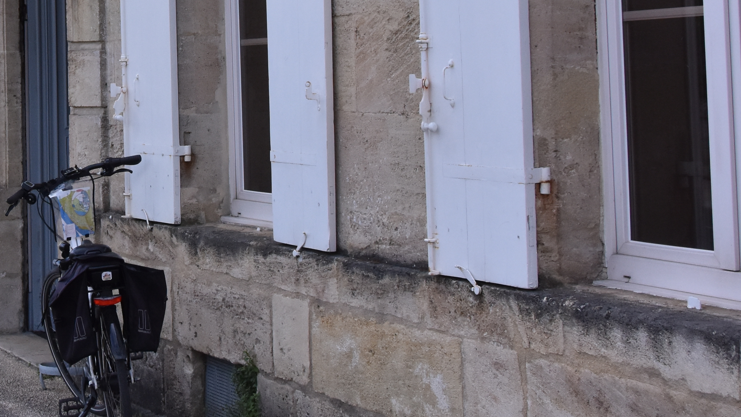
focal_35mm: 84
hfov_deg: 24.5
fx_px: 1650
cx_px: 56
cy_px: -23
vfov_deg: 14.1
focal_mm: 24
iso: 640
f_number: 7.1
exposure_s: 1/2500
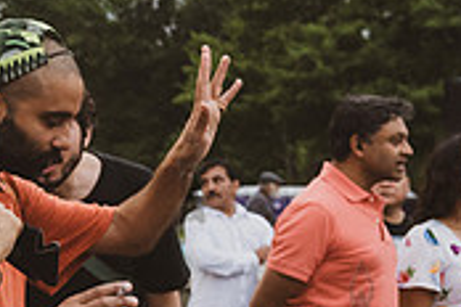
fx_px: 1793
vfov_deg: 9.7
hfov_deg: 14.0
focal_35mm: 140
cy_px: 306
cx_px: -153
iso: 4000
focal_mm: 42
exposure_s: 1/400
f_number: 4.5
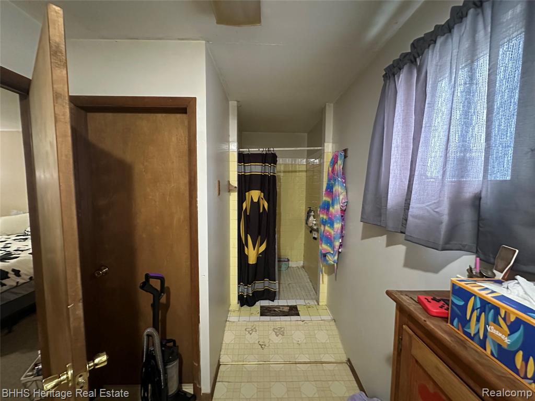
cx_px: 268
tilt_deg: -5.1
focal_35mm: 14
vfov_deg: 85.7
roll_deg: -0.4
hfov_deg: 102.1
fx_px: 216
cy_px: 200
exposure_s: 1/40
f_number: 2.2
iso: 1000
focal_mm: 2.22
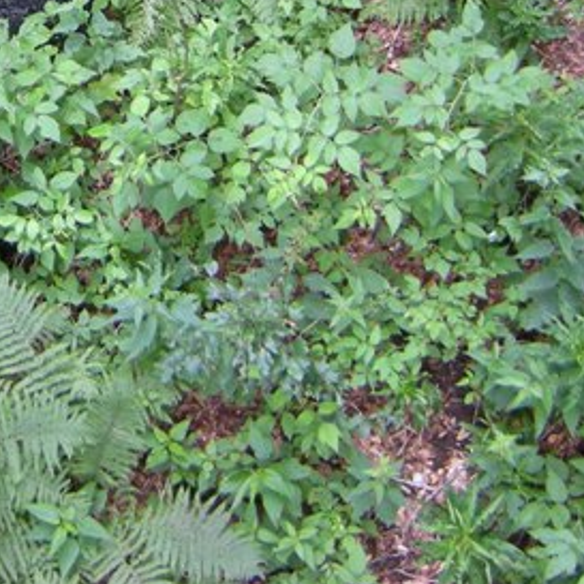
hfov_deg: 17.7
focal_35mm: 93
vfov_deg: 17.3
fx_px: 1775
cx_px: -126
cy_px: -227
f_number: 2.8
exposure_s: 1/49
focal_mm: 4.7
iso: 133
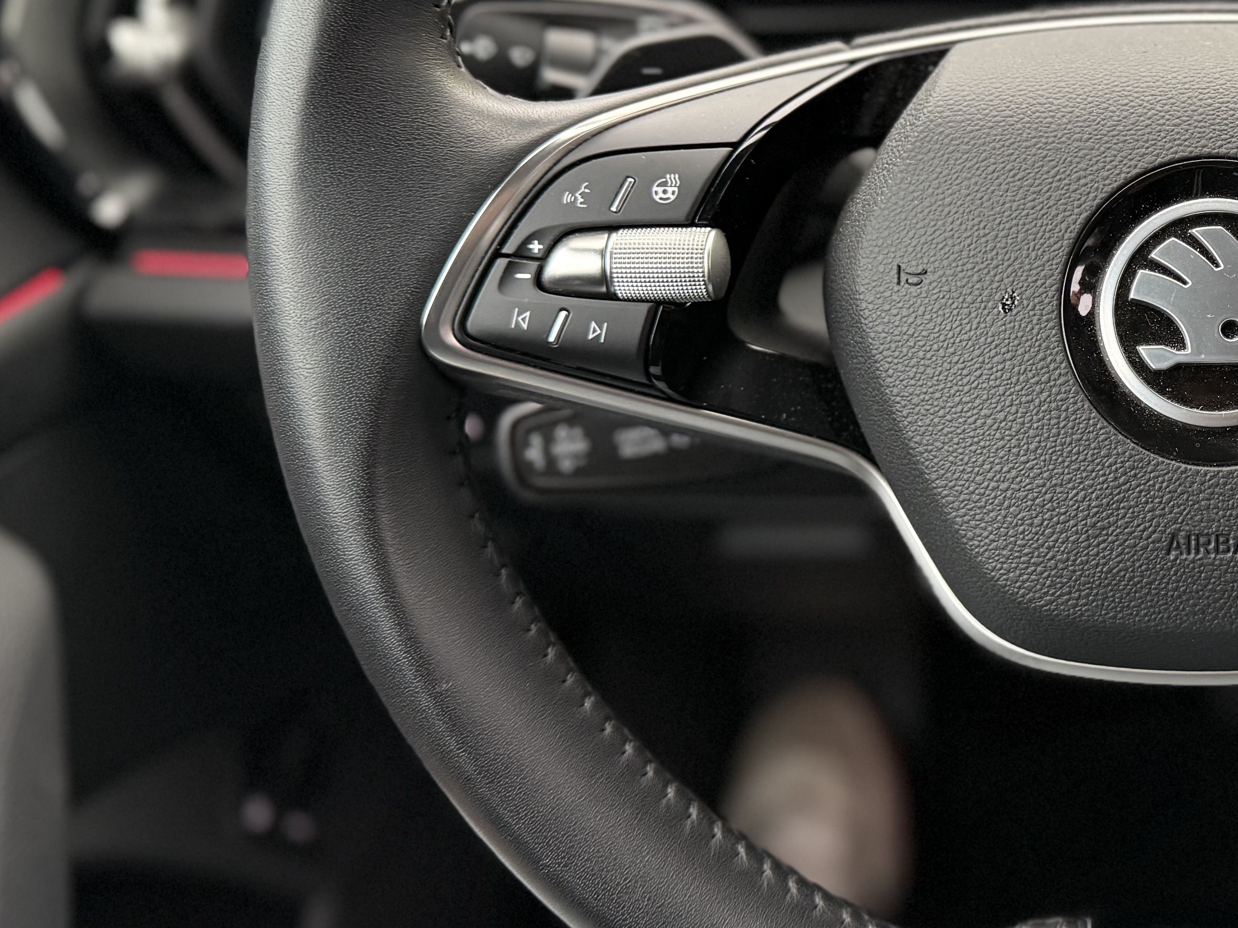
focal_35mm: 50
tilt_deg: -31.4
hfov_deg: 35.1
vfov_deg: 28.8
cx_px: 1197
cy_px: 279
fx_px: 1788
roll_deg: +0.8
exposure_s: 1/50
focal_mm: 6.76
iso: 250
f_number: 1.78
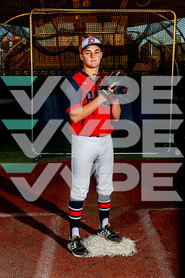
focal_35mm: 46
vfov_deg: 42.7
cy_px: 139
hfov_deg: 29.2
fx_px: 355
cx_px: 92
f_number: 6.3
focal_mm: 46
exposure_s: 1/250
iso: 125
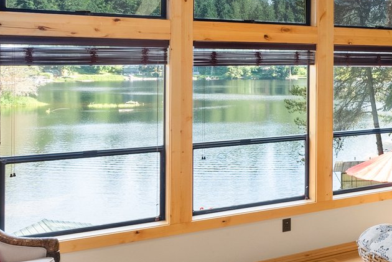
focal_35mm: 52
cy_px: 59
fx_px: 567
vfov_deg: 25.7
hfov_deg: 29.1
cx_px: 538
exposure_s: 1/6
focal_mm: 16
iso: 500
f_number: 8
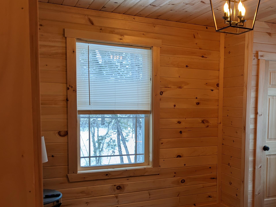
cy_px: 138
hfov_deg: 43.4
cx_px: 206
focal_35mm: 42
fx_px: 335
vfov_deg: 34.0
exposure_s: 1/60
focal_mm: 4.38
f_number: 1.73
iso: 45
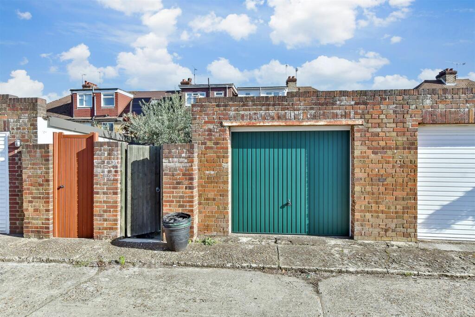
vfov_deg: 59.5
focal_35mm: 21
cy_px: 158
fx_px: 277
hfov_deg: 81.2
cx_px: 238
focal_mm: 14
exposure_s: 1/500
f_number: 11
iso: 800
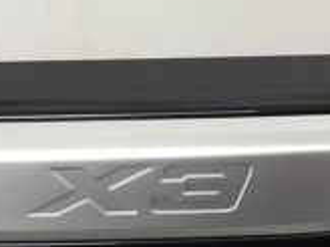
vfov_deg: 13.5
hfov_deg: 18.0
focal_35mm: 109
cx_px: 147
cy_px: 225
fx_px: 1039
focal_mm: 4
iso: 40
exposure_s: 1/25
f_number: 1.8
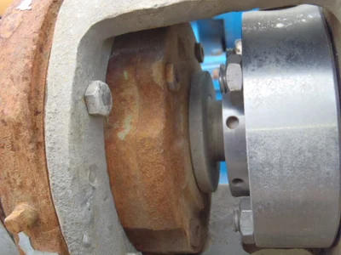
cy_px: 128
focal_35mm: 37
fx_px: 364
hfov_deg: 50.1
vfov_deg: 38.7
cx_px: 170
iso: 400
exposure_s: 1/160
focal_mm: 6.64
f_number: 4.7
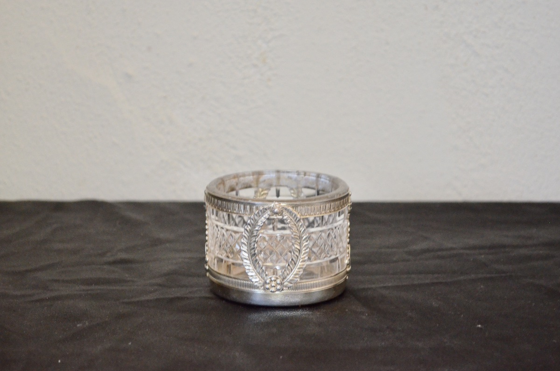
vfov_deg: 16.5
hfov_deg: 24.7
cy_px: 186
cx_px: 280
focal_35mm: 82
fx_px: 1281
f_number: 5.6
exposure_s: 1/60
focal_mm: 55
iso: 2800
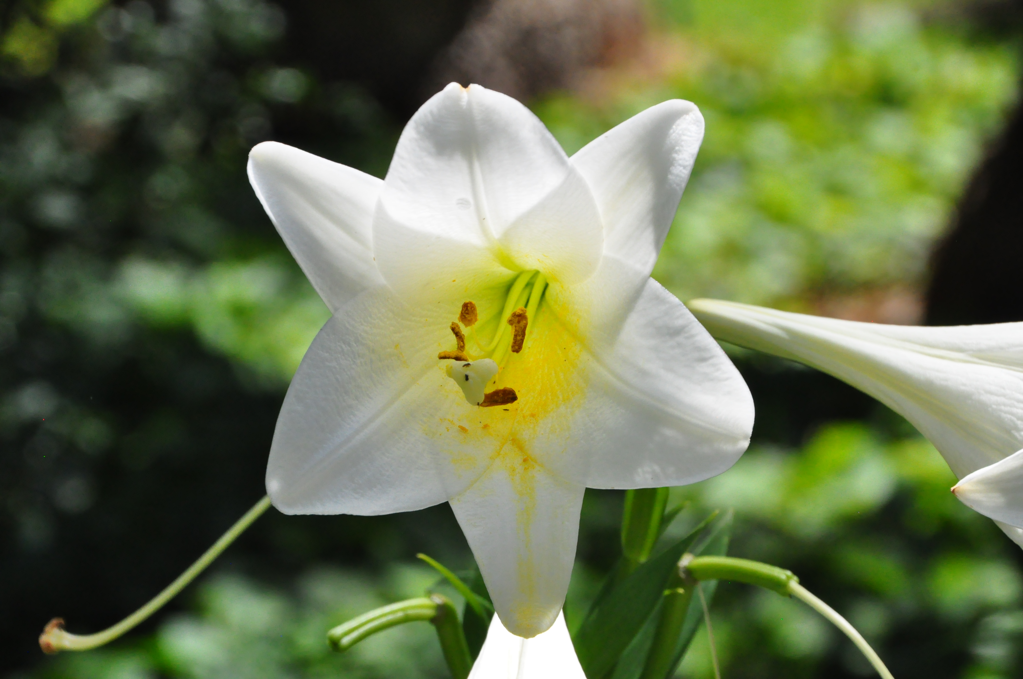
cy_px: 340
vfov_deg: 5.4
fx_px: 7237
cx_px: 512
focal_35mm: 255
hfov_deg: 8.1
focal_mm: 170
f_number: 13
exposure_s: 1/1250
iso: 1600
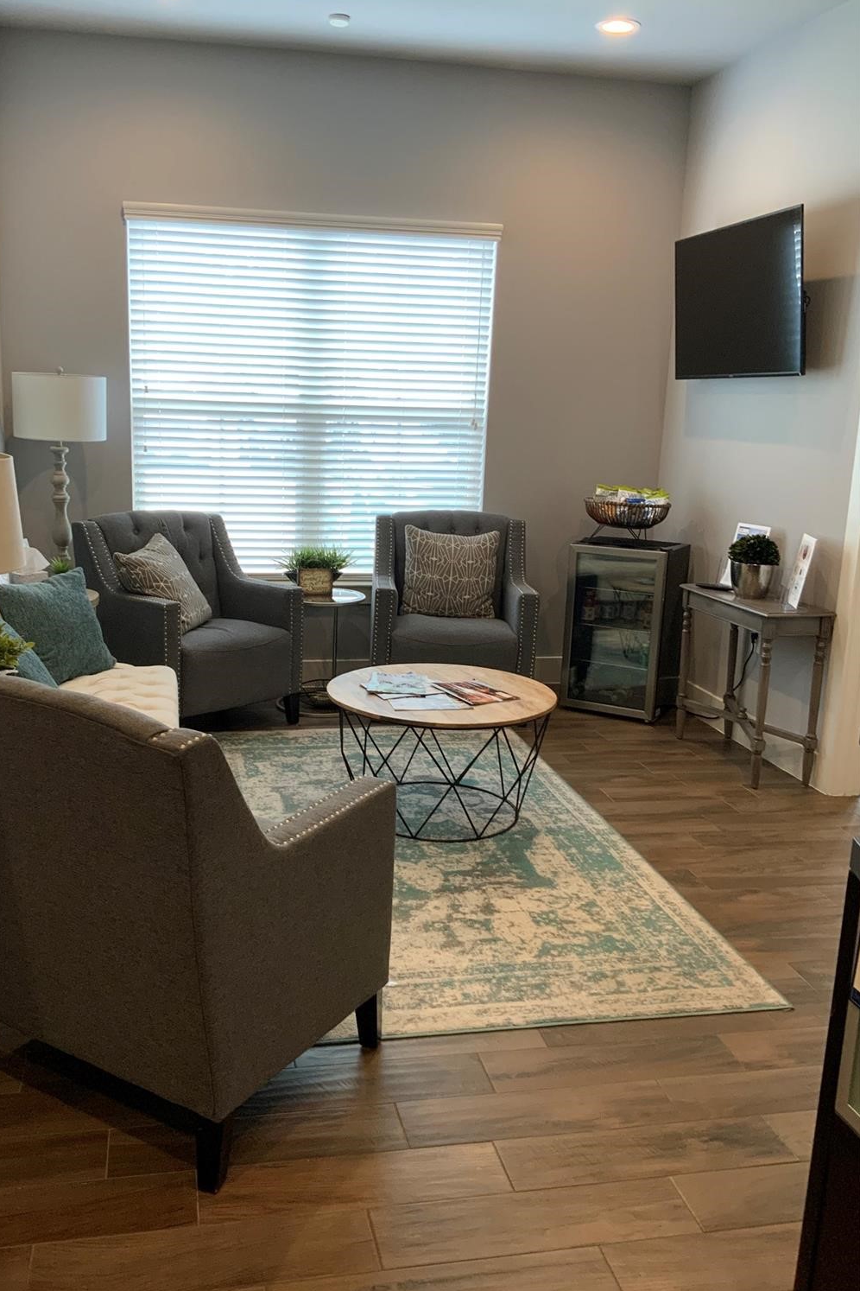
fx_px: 1111
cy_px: 629
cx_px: 364
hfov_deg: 42.2
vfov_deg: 60.3
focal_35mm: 31
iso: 80
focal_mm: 3
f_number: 1.8
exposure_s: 1/60
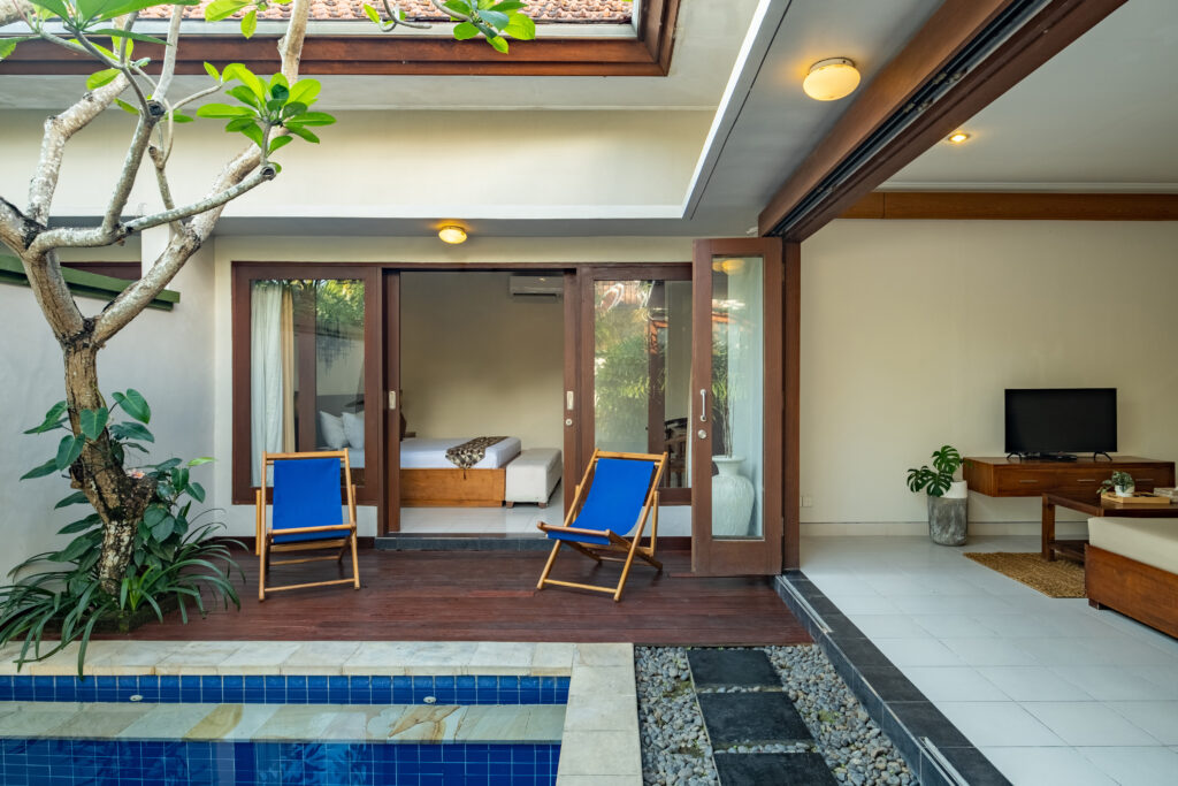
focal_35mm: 20
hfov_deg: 84.0
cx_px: 589
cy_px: 393
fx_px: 654
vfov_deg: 61.9
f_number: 8
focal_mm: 13.2
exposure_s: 1/105
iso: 400
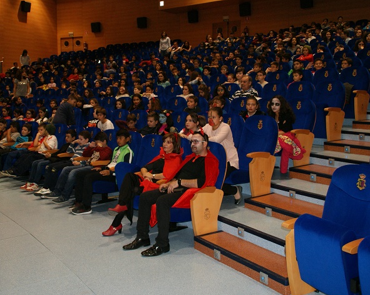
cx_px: 156
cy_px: 151
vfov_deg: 39.1
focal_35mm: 38
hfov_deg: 47.8
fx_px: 416
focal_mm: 22
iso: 400
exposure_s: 1/60
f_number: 5.6
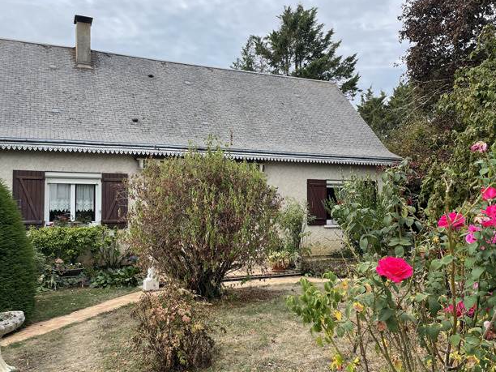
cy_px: 201
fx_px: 487
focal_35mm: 34
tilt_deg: +1.8
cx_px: 259
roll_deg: -0.4
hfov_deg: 53.9
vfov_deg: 41.8
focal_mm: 4.2
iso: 32
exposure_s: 1/527
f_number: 1.6
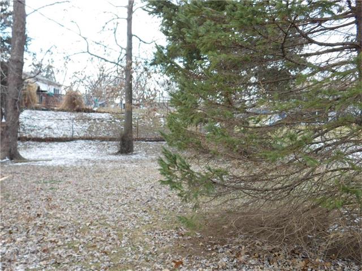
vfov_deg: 36.0
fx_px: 418
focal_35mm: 40
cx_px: 181
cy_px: 136
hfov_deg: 46.8
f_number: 3.6
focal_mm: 7.1
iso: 125
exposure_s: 1/125
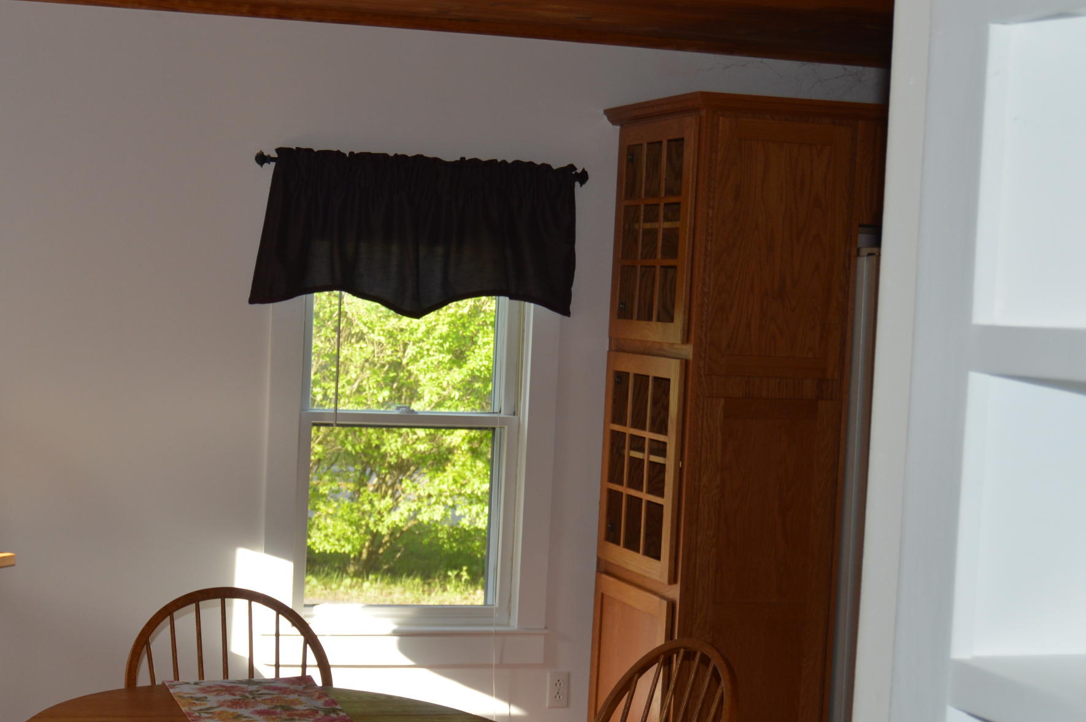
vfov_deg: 22.2
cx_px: 341
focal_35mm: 61
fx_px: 1839
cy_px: 437
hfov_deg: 32.6
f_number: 4
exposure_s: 1/125
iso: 180
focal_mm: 24
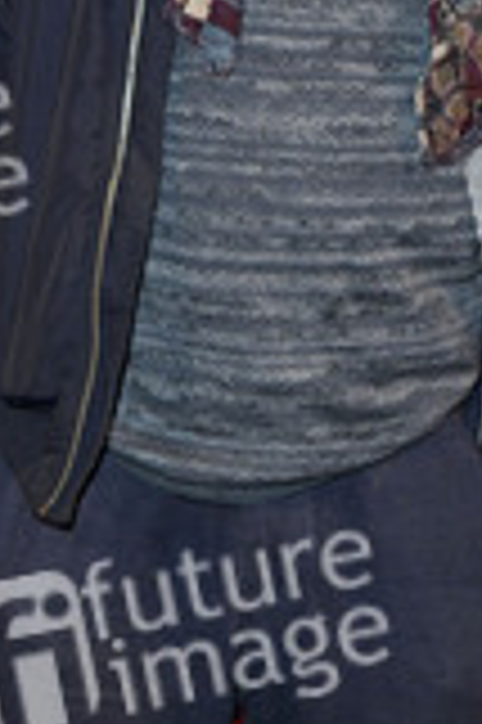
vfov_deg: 16.8
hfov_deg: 11.5
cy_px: -36
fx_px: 2395
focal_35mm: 119
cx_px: 288
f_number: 5.6
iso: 2000
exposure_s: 1/250
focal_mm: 48
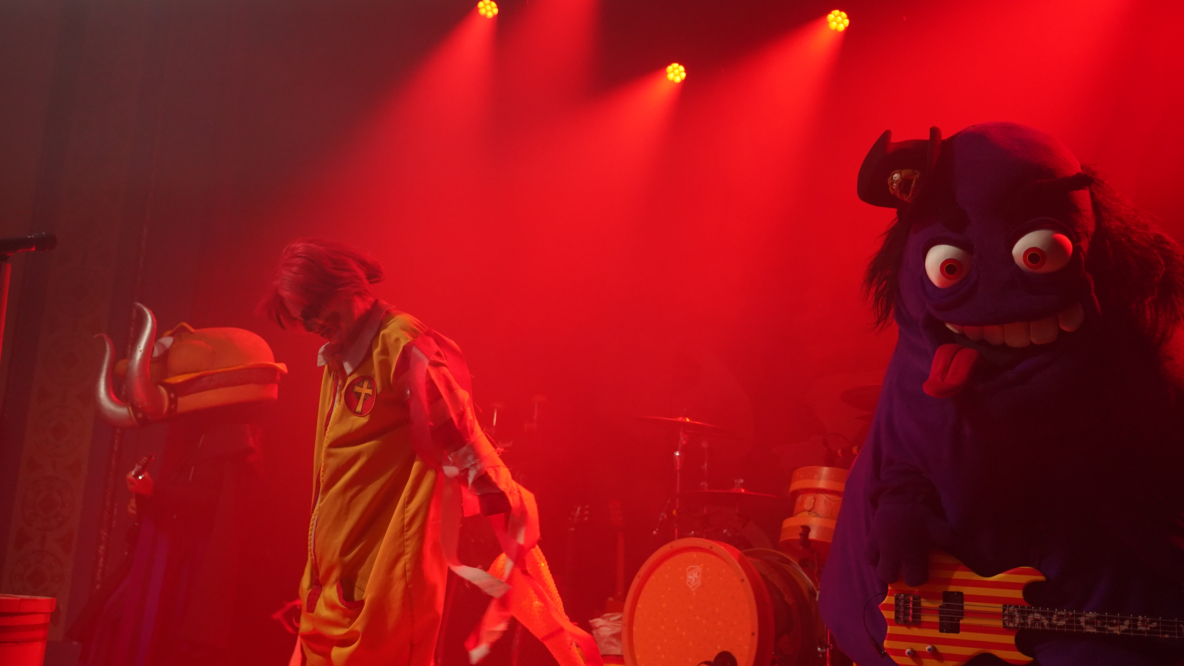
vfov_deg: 29.0
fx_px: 1287
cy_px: 303
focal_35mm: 41
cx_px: 591
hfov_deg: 49.4
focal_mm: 39
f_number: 4
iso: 4000
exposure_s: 1/160
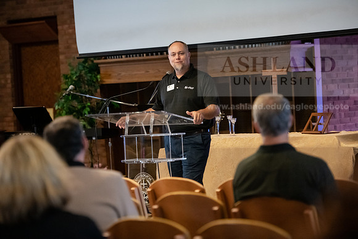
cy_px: 120
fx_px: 1213
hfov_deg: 16.8
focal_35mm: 122
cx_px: 179
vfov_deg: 11.2
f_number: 2.8
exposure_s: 1/200
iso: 5000
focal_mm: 122
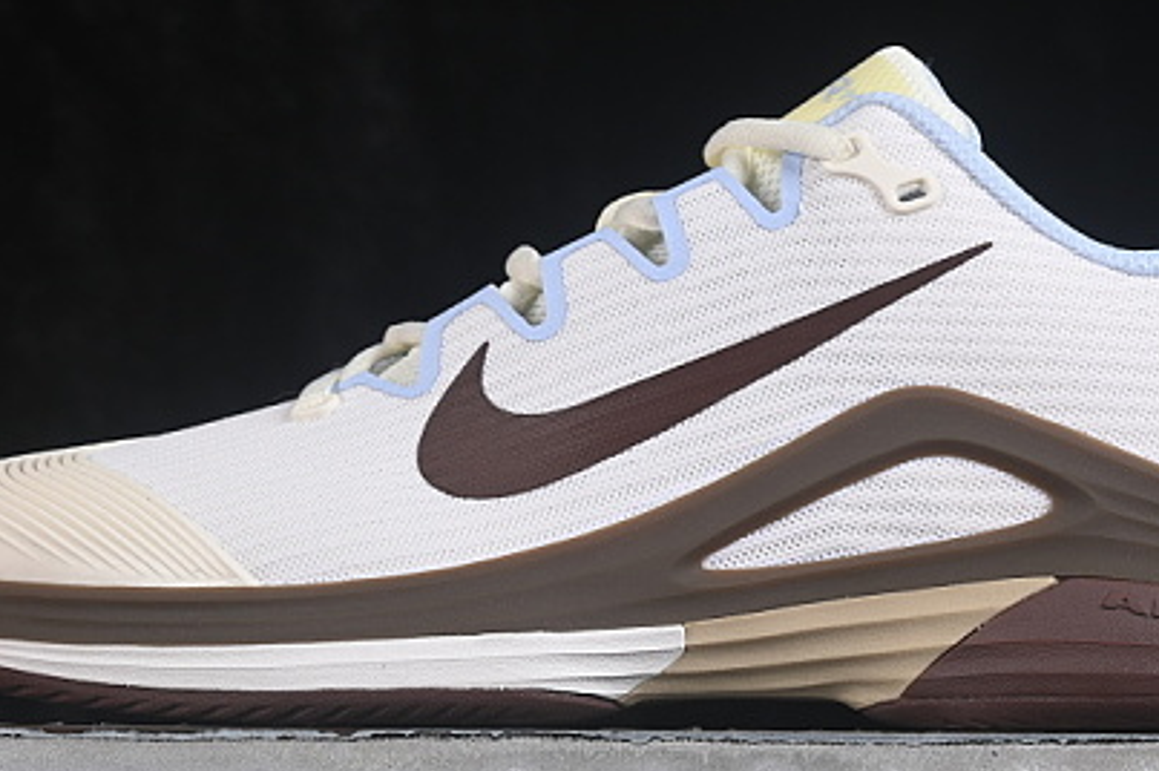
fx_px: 4793
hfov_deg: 13.8
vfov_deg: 9.2
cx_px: 684
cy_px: 255
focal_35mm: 149
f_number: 8
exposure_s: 1/80
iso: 160
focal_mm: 50
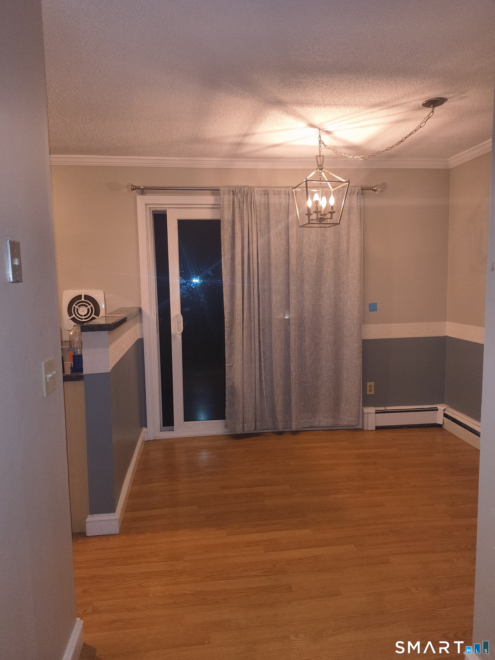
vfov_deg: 69.4
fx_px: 477
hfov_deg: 54.9
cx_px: 248
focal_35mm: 25
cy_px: 330
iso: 1172
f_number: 1.7
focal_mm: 4.68
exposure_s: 1/50
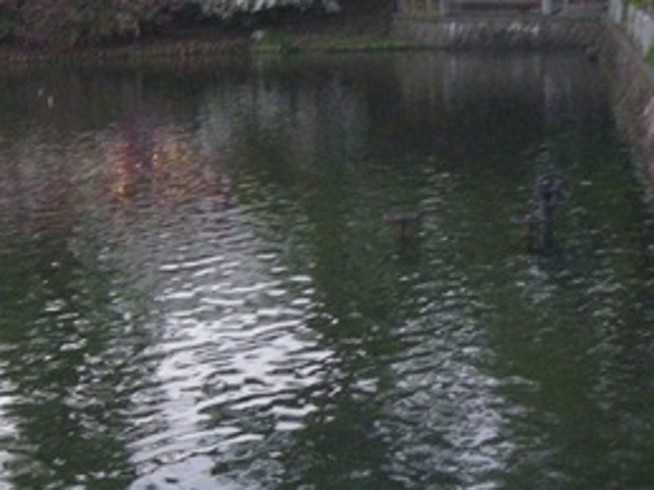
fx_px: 1586
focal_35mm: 84
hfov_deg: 21.6
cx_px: -134
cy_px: 144
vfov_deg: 17.5
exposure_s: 1/50
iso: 500
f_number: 3.8
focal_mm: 6.1
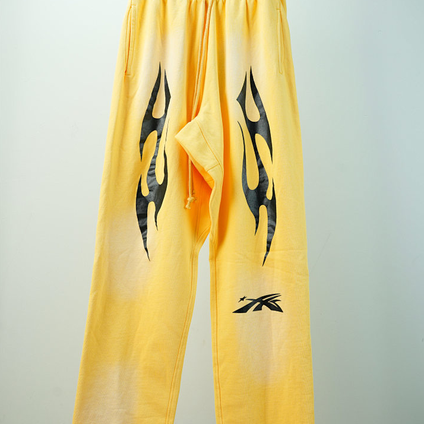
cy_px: 213
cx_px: 211
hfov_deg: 46.0
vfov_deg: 46.0
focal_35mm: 36
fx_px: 499
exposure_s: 1/160
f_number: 5.6
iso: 640
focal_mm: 28
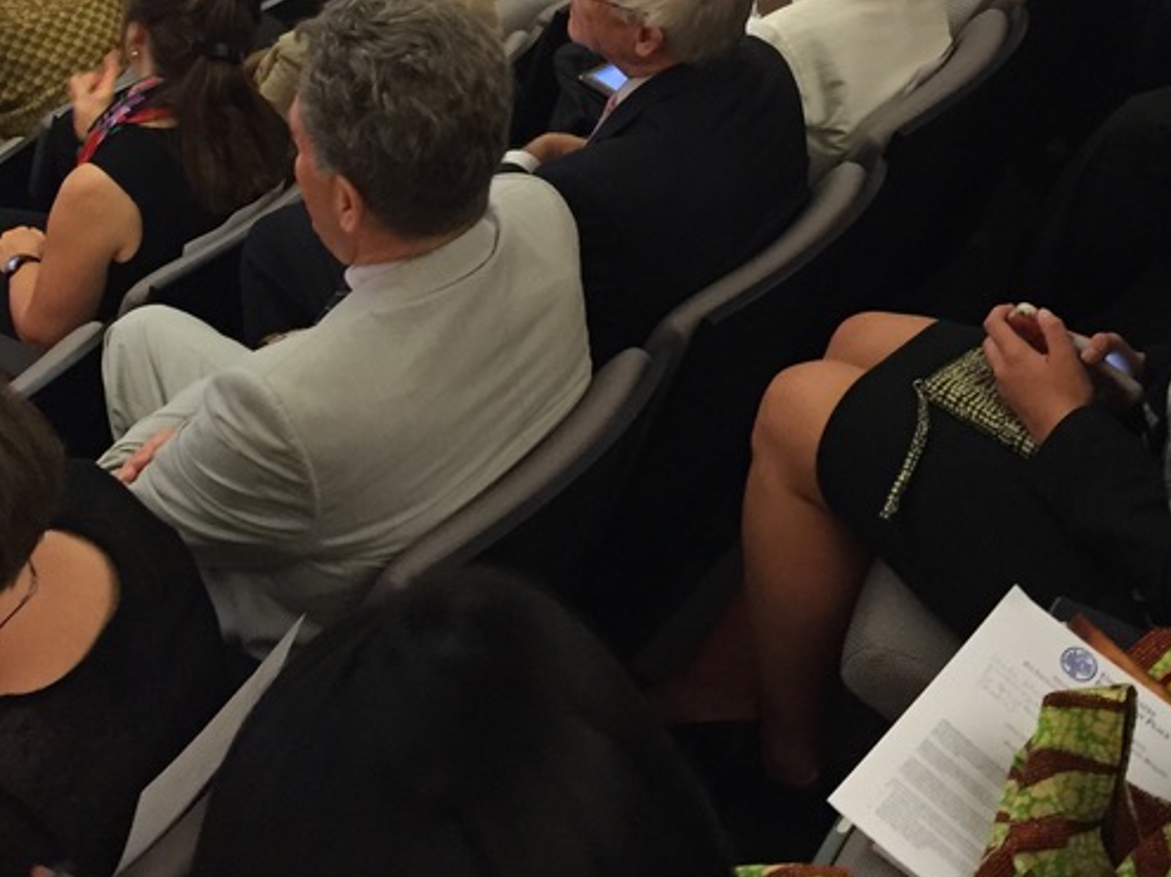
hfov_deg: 32.2
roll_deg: -0.4
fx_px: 2029
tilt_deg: -25.3
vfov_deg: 23.4
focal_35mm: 60
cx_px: 620
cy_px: 5
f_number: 2.2
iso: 250
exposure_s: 1/24
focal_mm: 4.15
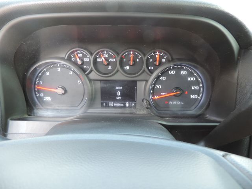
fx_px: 175
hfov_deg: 71.6
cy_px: 94
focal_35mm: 24
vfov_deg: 56.8
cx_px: 126
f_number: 3
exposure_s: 1/30
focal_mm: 4.3
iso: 250
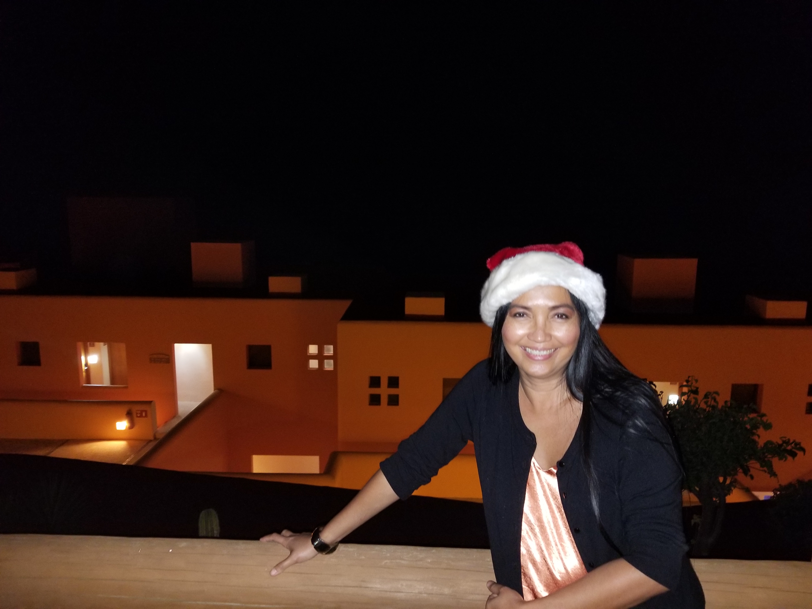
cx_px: 406
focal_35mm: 26
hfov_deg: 67.3
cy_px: 304
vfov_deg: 53.1
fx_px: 610
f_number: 1.7
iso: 200
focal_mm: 4.3
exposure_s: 1/10
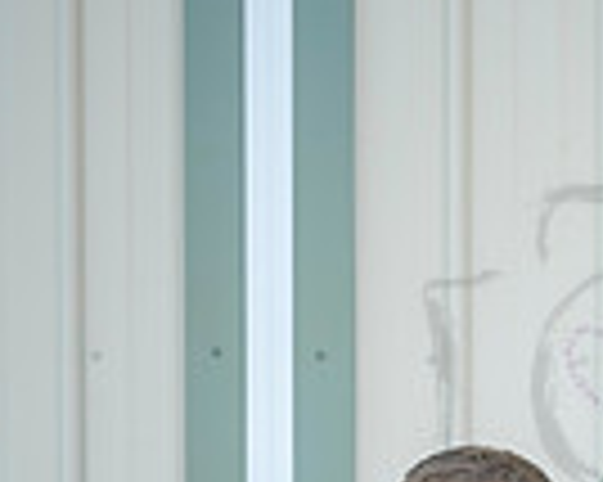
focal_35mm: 180
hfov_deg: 10.6
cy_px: 784
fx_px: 3210
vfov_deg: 8.3
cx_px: 652
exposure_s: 1/640
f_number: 5
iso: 400
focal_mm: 57
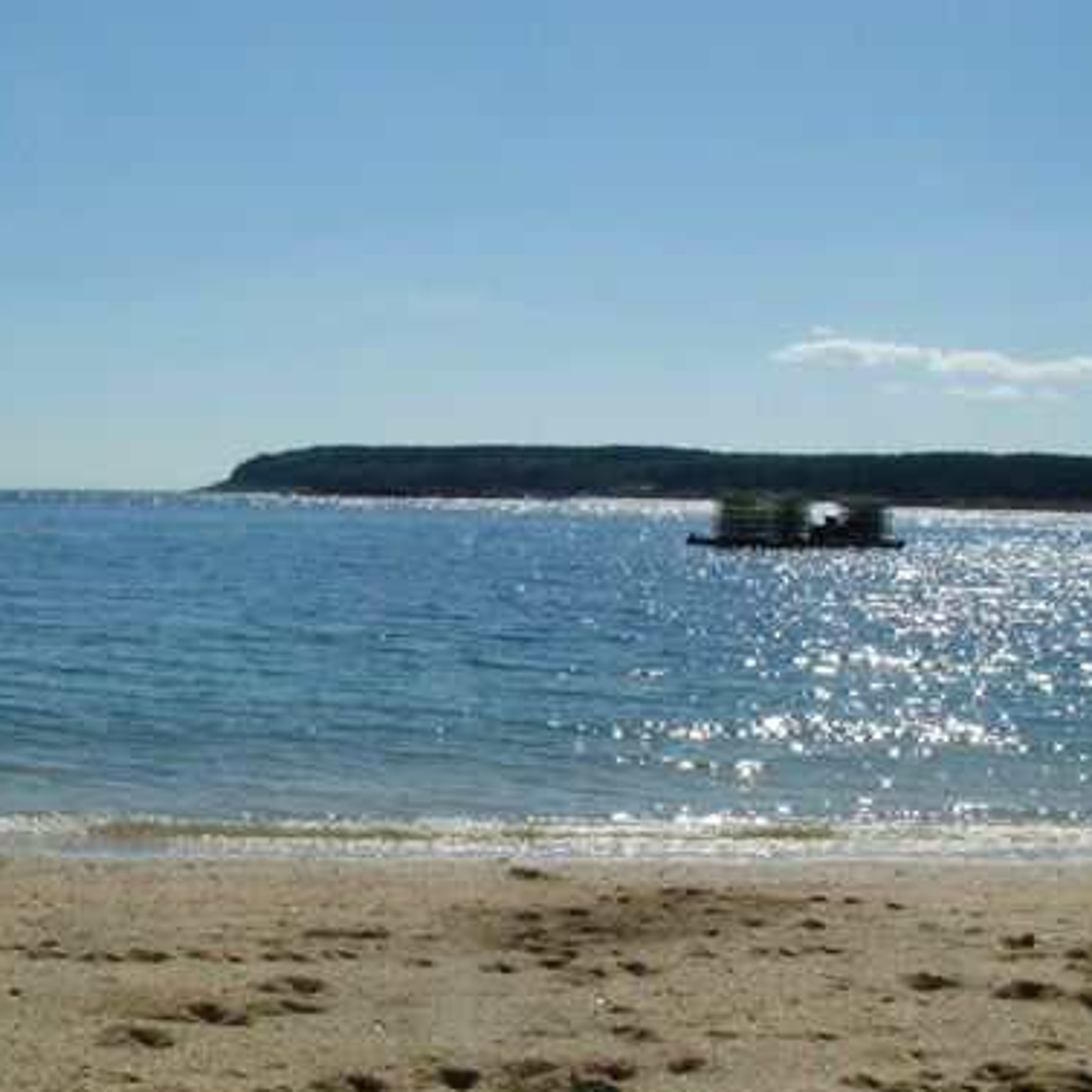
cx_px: 200
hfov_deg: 29.3
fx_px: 2034
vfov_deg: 30.0
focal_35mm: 57
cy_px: 579
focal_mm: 5.8
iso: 50
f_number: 8
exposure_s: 1/631
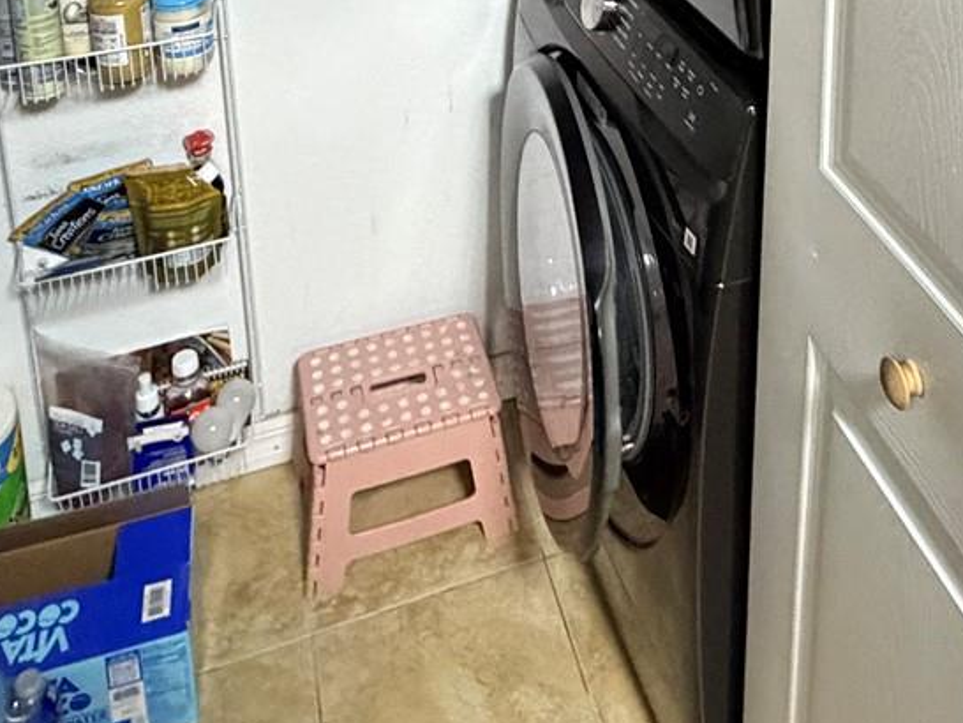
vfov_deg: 27.8
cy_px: -268
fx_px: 1141
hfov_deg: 45.1
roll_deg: -0.6
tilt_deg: -12.4
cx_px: 637
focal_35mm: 41
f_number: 2.2
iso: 1000
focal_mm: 2.22
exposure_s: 1/60
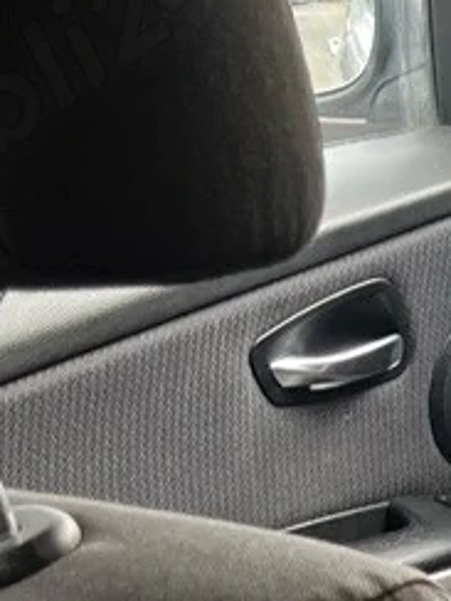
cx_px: 897
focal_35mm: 142
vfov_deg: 13.4
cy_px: 783
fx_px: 2467
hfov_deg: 9.7
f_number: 1.5
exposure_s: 1/79
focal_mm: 5.7
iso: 80
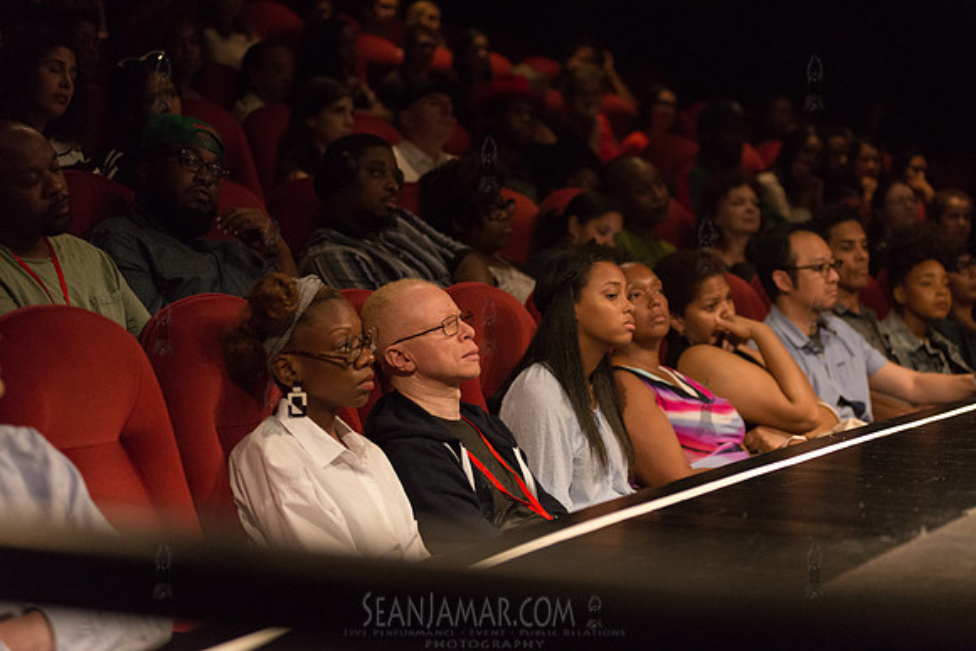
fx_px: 2169
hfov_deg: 25.4
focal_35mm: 80
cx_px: 488
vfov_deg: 17.1
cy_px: 326
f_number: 2.8
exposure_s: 1/200
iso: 4000
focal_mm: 80
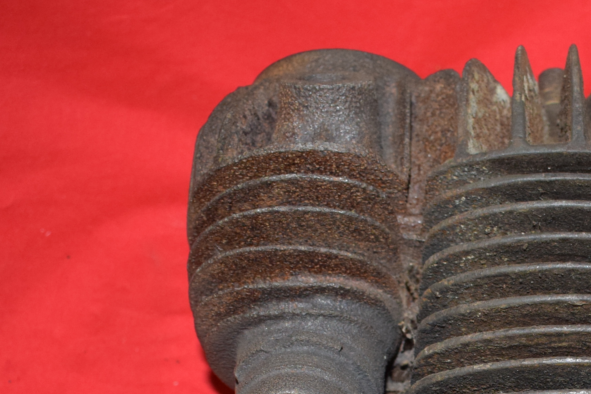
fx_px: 1248
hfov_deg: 25.6
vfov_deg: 17.3
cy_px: 442
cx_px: 553
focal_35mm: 76
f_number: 5
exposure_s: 1/200
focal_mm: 20
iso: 1250
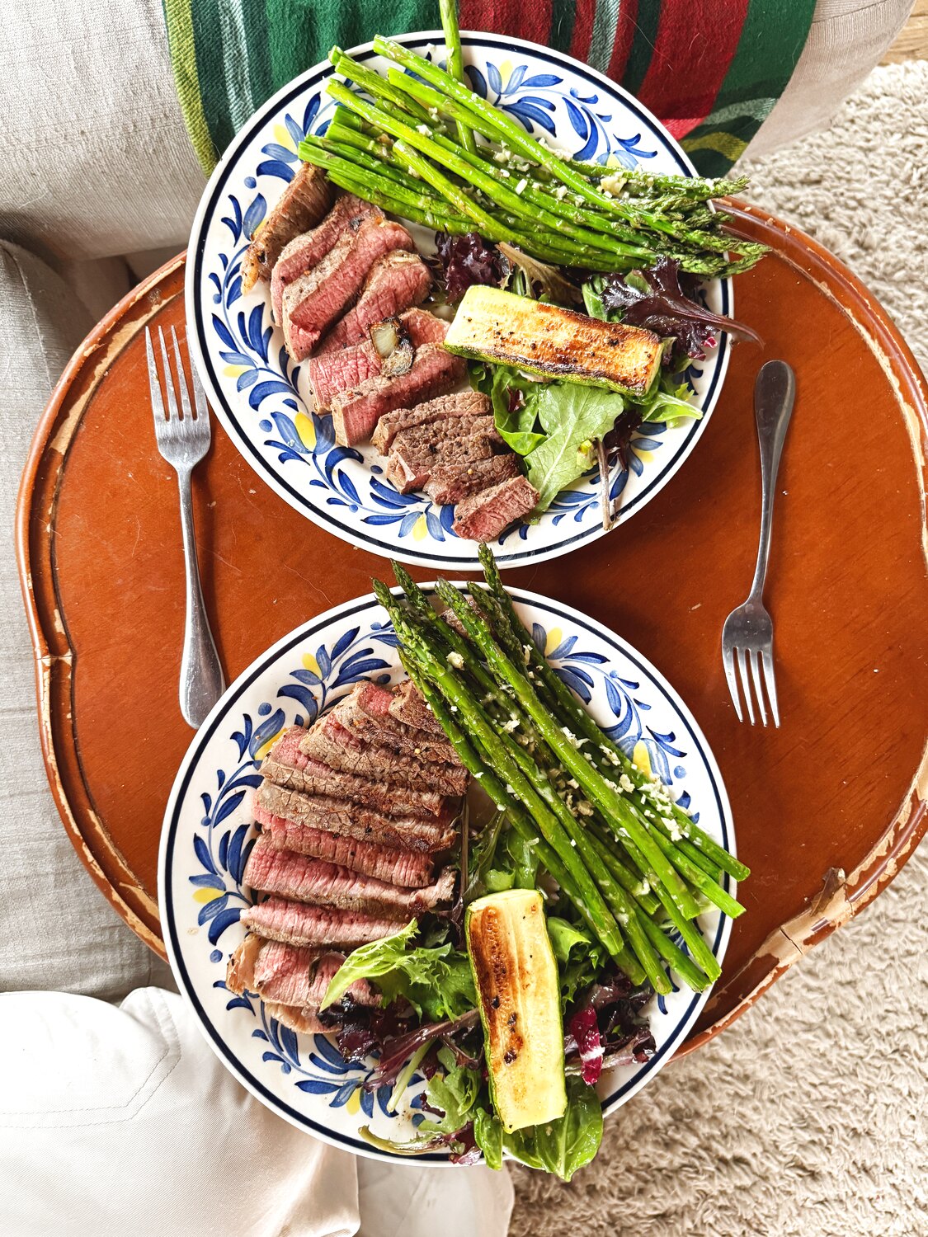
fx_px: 858
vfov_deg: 71.6
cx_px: 464
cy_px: 618
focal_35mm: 24
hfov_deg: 56.8
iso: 500
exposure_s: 1/60
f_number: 1.78
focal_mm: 6.76
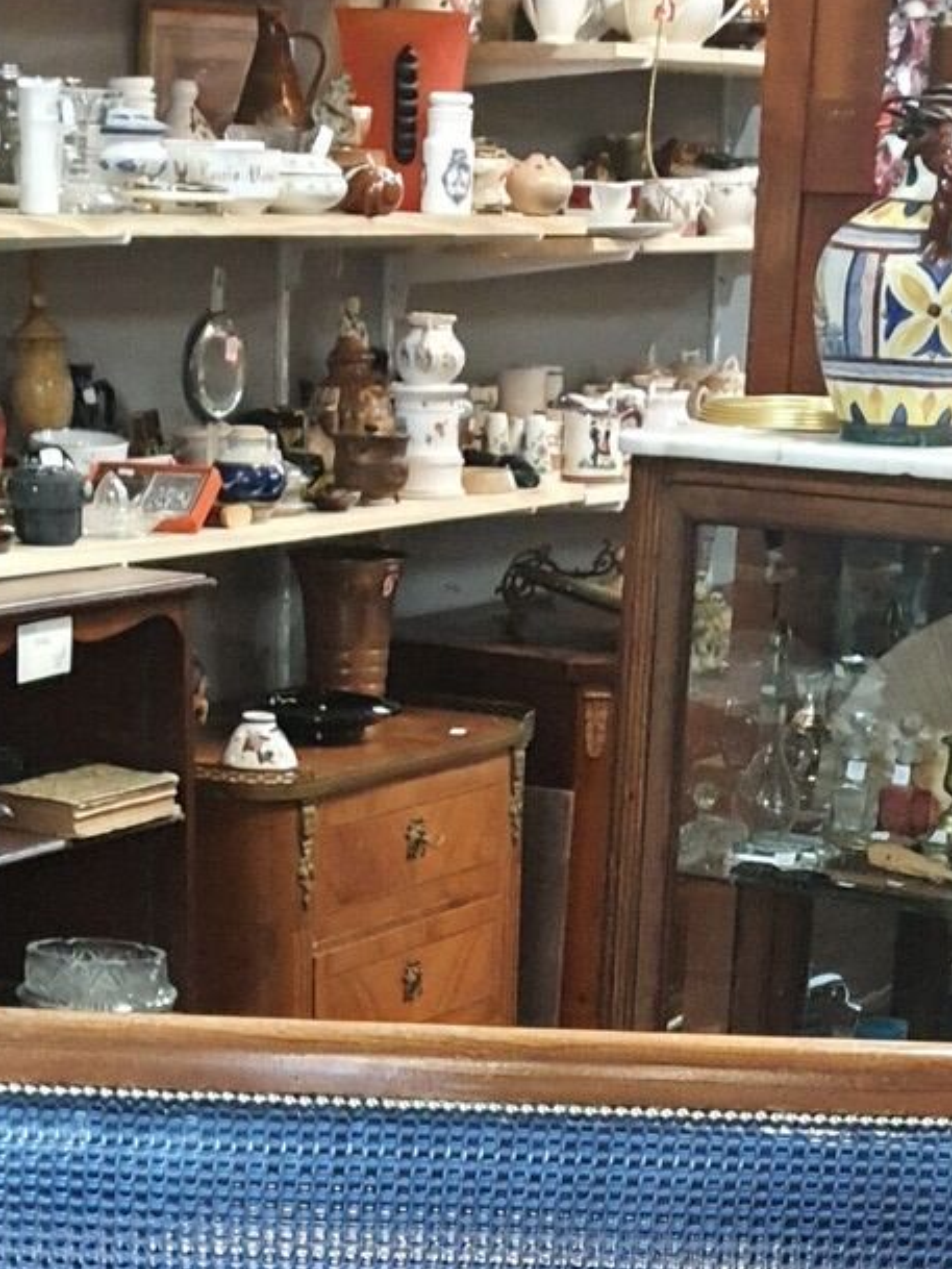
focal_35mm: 86
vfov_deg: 19.7
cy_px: 1909
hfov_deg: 17.2
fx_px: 3152
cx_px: 448
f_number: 1.7
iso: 640
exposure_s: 1/50
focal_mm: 4.32
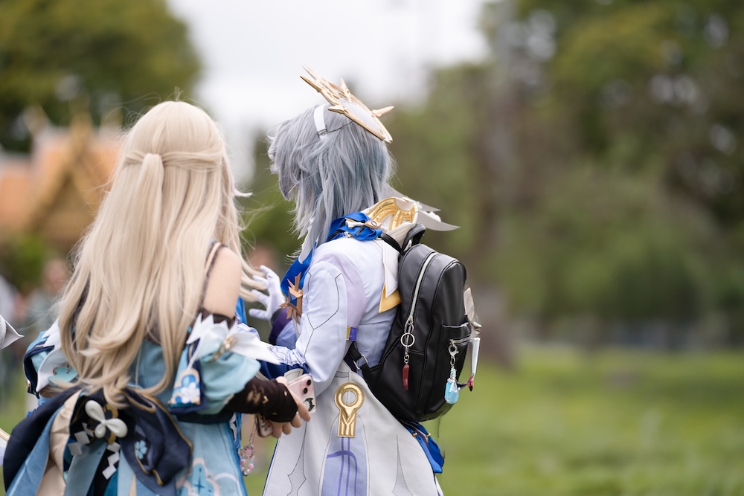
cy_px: 248
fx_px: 2790
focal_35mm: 135
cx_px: 372
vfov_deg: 10.2
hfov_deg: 15.2
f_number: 1.8
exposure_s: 1/2500
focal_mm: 135
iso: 100
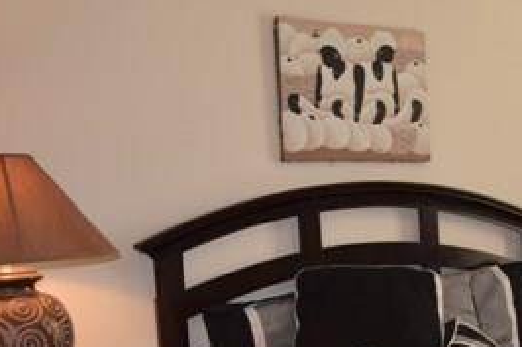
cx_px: 618
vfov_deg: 20.4
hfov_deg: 27.4
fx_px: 942
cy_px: 319
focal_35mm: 65
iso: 720
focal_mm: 18
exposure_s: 1/125
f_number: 5.6
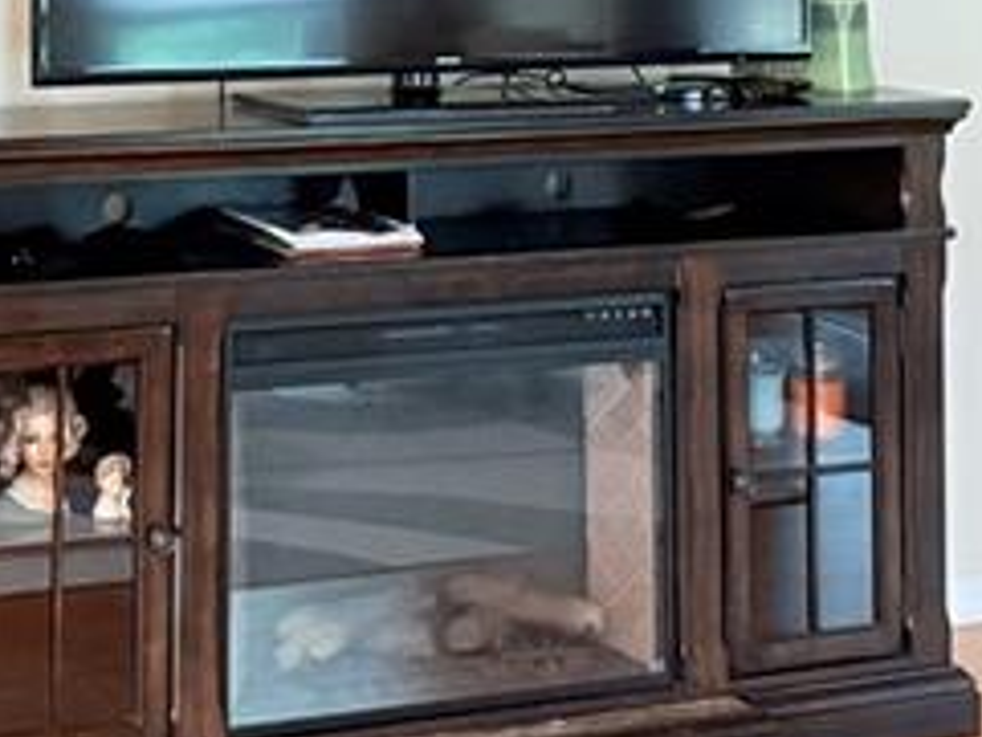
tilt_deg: +3.3
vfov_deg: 13.7
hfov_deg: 19.2
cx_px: 306
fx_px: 2895
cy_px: -338
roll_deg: +0.0
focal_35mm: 102
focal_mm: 6.76
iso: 640
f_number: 1.78
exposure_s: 1/60
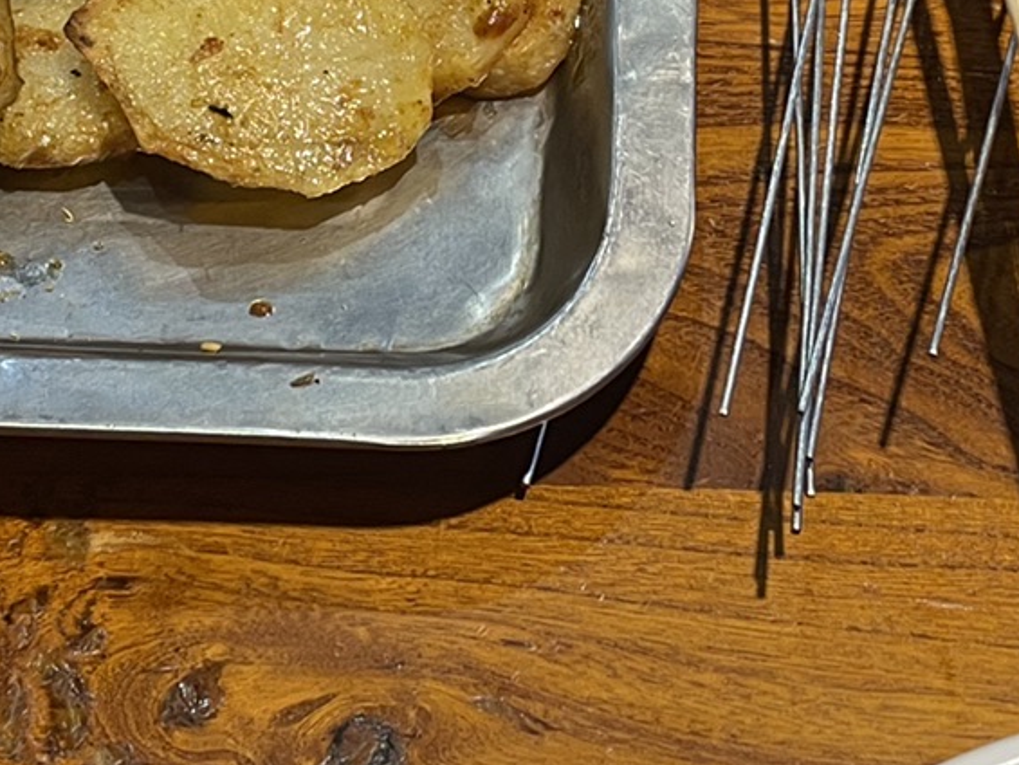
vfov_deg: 15.6
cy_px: -76
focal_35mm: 92
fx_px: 2709
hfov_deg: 21.3
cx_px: 530
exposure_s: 1/50
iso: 64
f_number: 1.6
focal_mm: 4.2
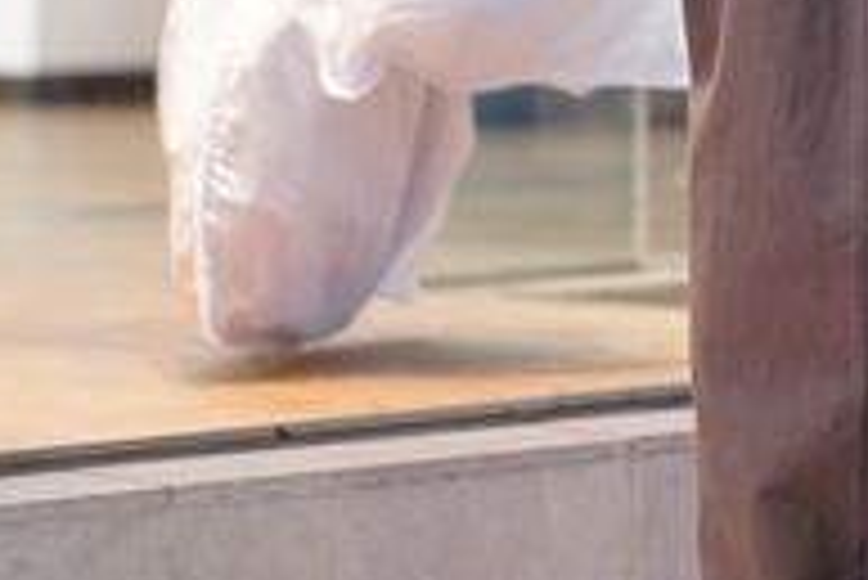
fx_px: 5501
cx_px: 881
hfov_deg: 9.0
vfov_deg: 6.0
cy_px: -348
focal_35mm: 228
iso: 320
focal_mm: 55
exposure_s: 1/60
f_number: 1.8
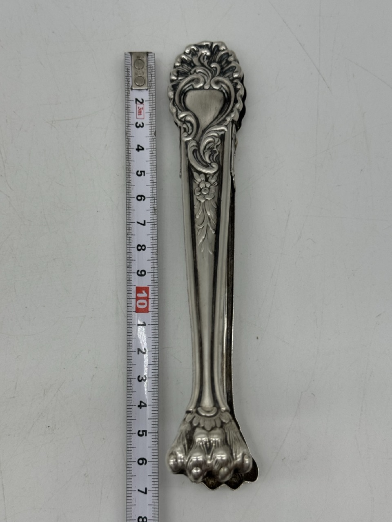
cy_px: 261
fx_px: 725
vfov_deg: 39.7
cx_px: 196
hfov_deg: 30.3
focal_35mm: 48
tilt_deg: -80.7
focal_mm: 6.76
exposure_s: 1/739
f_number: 1.78
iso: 64
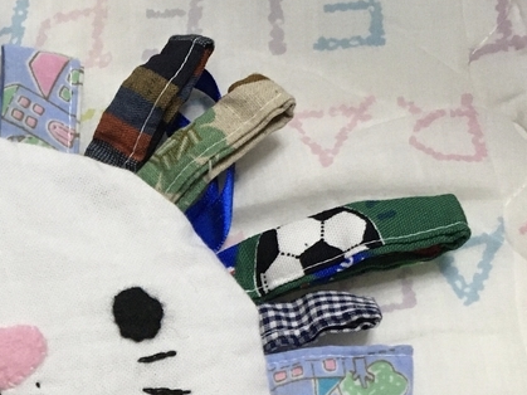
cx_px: 40
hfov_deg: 22.9
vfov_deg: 17.2
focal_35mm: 83
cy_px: 442
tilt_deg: -73.7
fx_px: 1263
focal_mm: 4.15
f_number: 2.2
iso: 125
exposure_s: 1/30
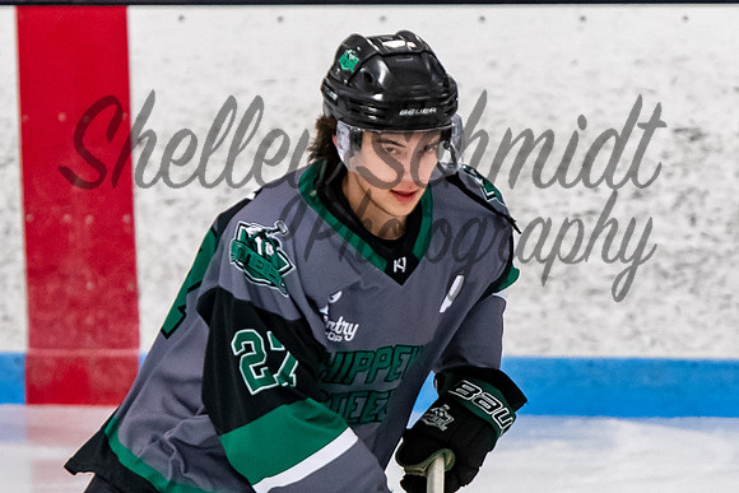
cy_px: 190
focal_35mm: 597
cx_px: 446
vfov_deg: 2.3
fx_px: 12248
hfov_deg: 3.5
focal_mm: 200
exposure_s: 1/800
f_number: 3.5
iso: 2500
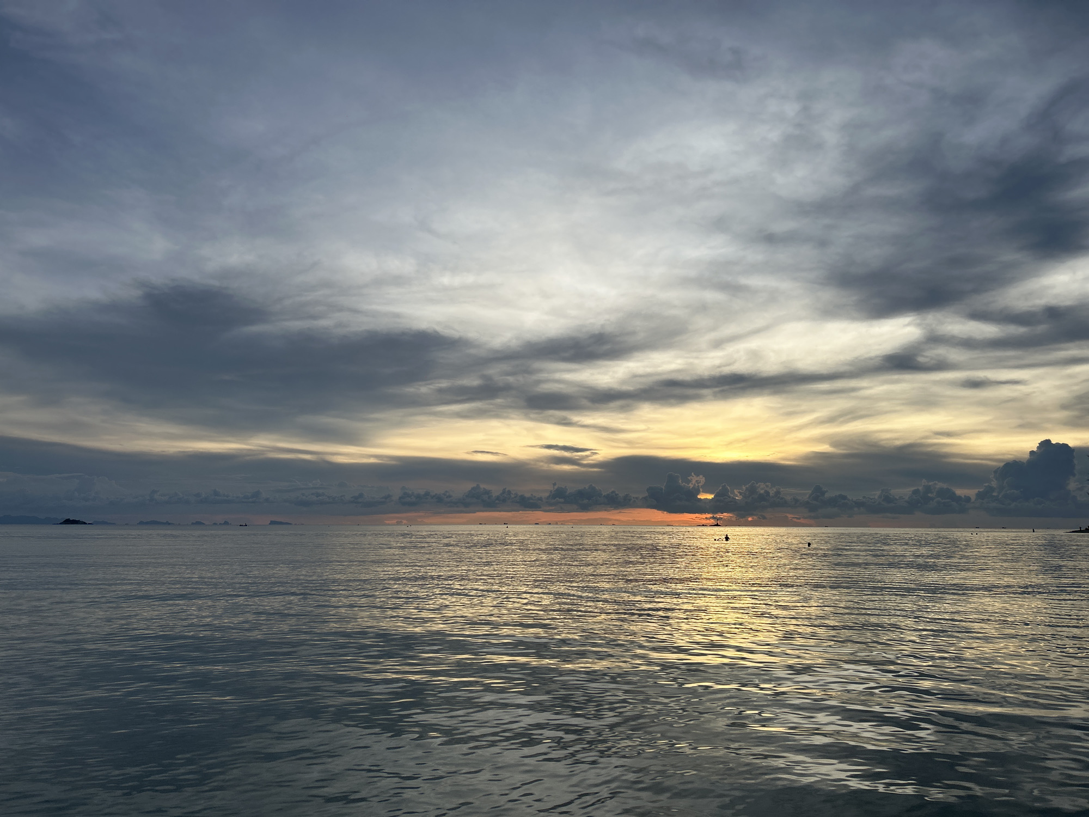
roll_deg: -0.1
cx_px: 544
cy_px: 408
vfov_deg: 53.1
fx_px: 818
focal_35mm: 26
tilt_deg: +7.2
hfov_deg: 67.3
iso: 50
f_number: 1.5
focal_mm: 5.7
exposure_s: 1/2299
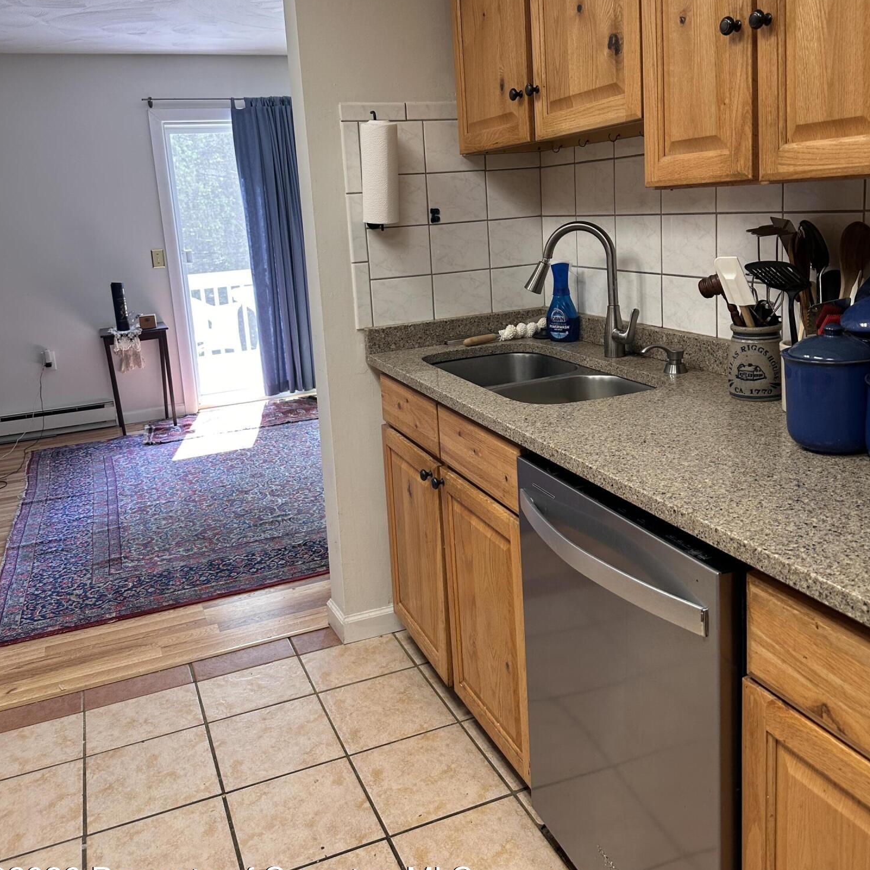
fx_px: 825
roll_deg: +3.3
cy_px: 340
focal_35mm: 29
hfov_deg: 55.6
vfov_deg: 55.1
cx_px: 425
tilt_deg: -8.6
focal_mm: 6.86
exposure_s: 1/100
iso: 100
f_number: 1.78
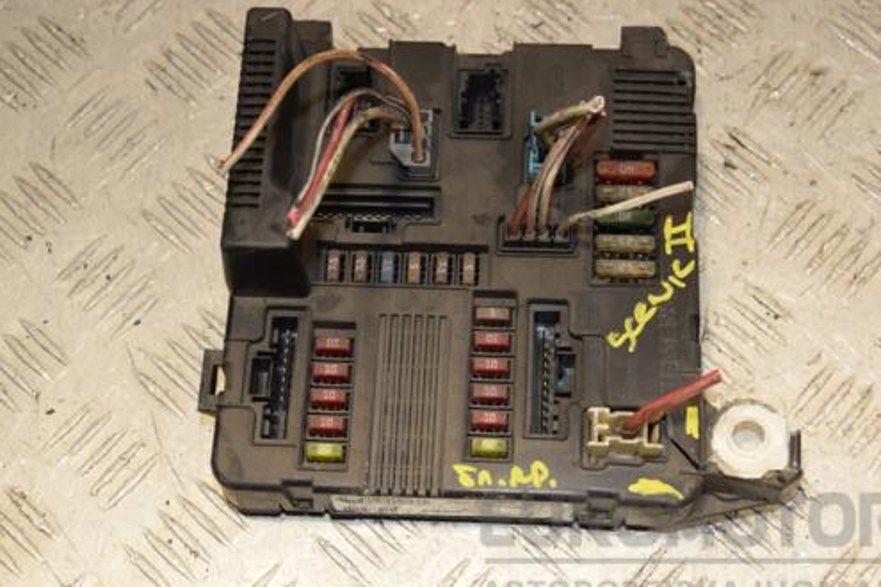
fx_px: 1556
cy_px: 283
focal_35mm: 64
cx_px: 447
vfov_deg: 21.4
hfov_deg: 31.6
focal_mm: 35
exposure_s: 1/200
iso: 800
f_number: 6.3
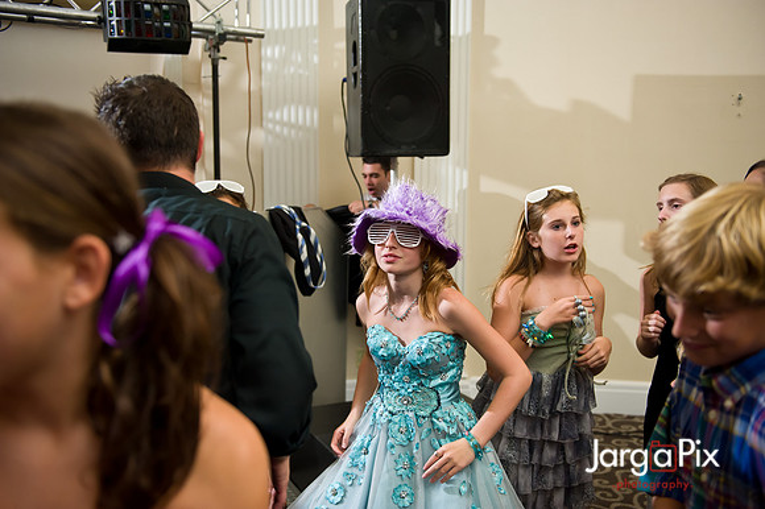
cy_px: 254
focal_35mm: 35
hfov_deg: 54.5
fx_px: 743
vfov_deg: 37.8
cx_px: 382
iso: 1600
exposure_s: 1/125
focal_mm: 35
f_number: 3.2
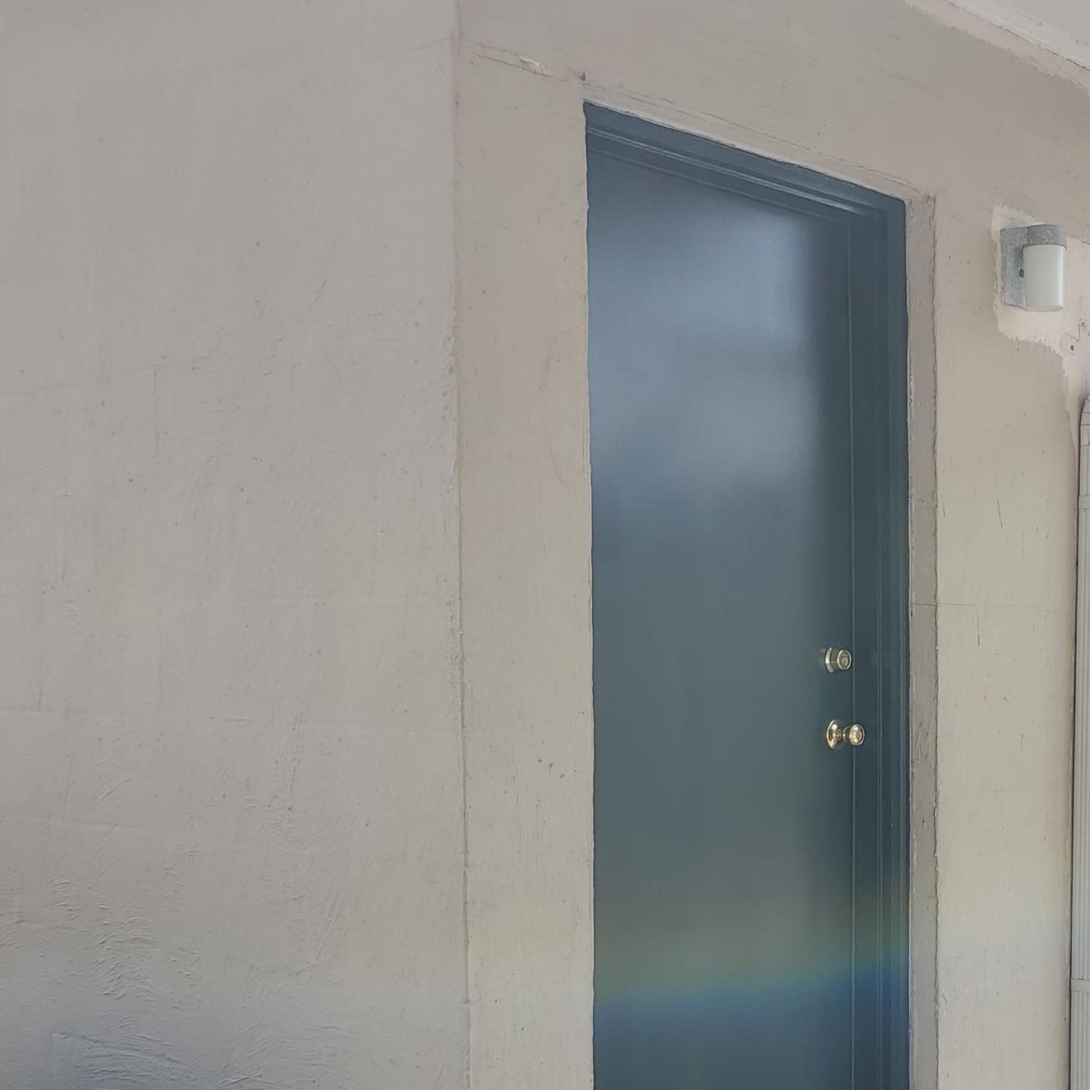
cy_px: 781
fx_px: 1710
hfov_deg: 33.2
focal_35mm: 48
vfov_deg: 34.8
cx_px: 1010
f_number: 2.4
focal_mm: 4.3
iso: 50
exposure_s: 1/308
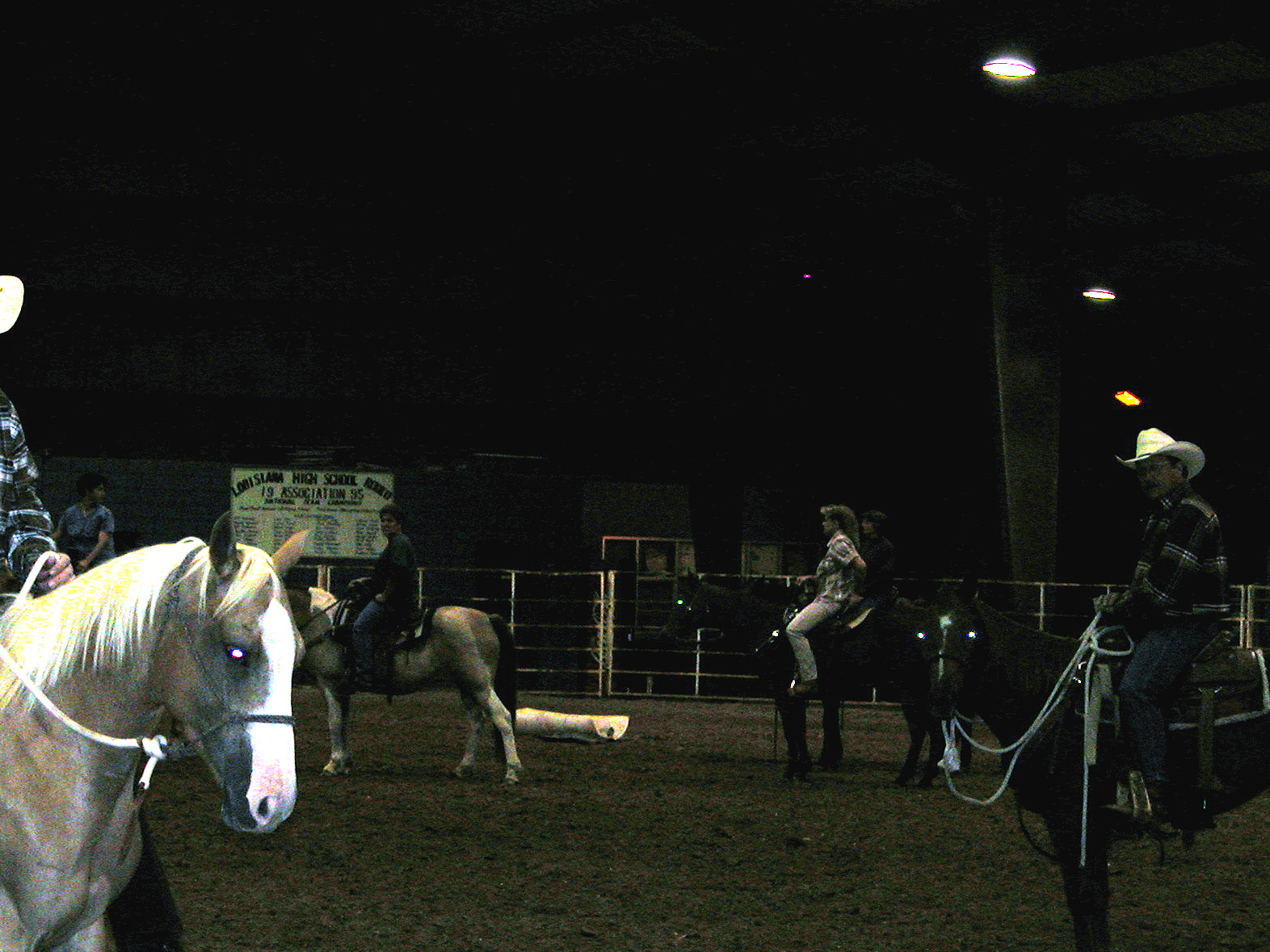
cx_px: 453
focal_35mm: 127
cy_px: 655
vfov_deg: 11.7
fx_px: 4659
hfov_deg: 15.5
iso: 100
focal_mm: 19.9
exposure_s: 1/125
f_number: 3.4
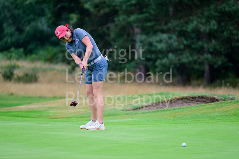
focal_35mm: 330
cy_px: 80
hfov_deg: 6.2
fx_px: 2191
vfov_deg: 4.2
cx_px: 120
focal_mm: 330
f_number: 5.6
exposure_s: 1/1600
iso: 1250
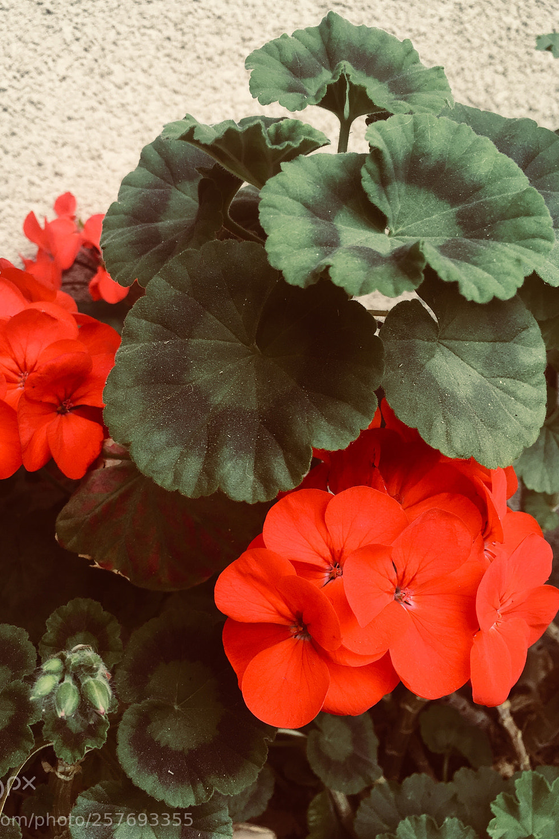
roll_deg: +8.6
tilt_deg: -15.0
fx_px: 768
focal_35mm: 33
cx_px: 237
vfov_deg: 57.2
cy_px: 406
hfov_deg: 39.9
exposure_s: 1/196
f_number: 2.2
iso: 25
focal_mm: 4.15
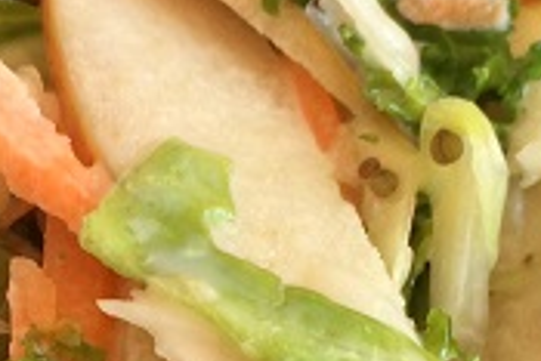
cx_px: 119
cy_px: 500
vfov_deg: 9.9
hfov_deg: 15.1
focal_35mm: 135
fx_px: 2030
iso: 32
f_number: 2.2
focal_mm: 4.15
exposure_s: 1/60
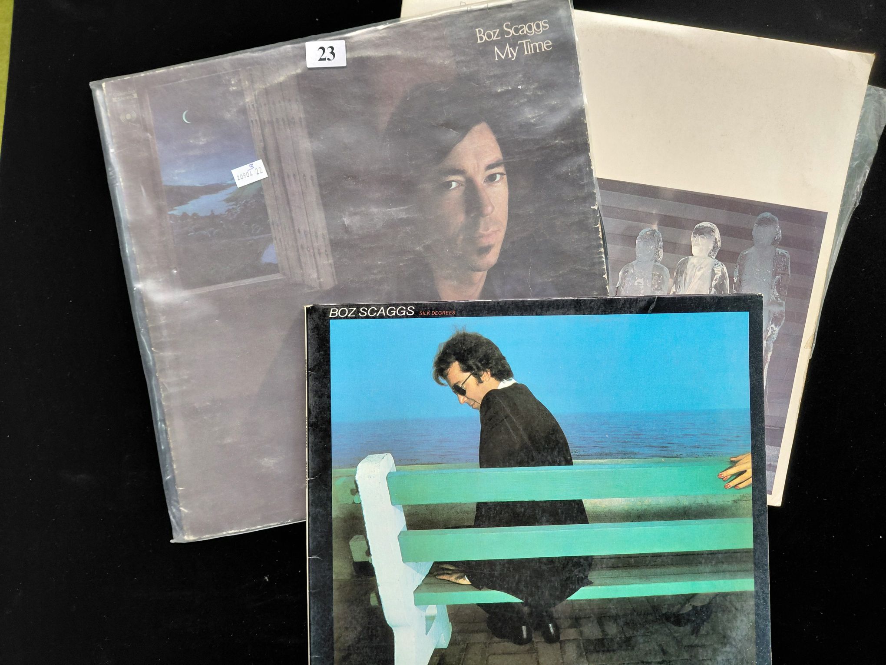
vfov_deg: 54.9
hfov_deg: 69.4
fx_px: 640
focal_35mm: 25
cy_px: 332
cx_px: 443
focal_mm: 4.69
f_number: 1.8
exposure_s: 1/50.3
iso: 160
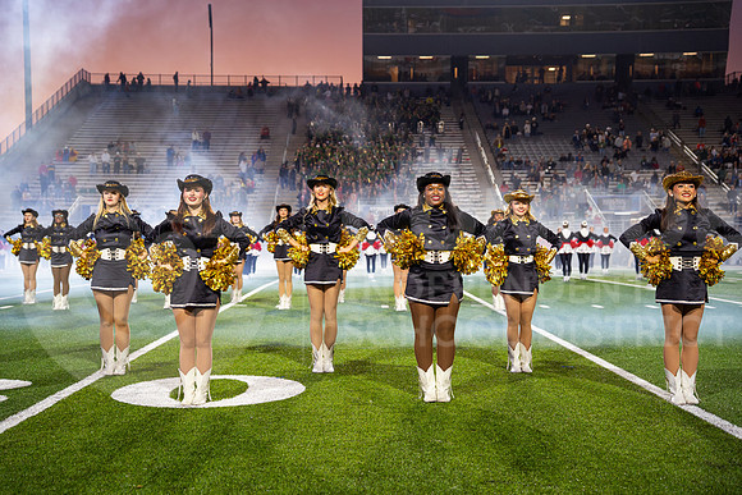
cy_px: 248
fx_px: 1126
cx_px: 371
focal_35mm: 55
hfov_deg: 36.5
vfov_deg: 24.8
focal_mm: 54
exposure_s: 1/1250
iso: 2500
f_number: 3.2
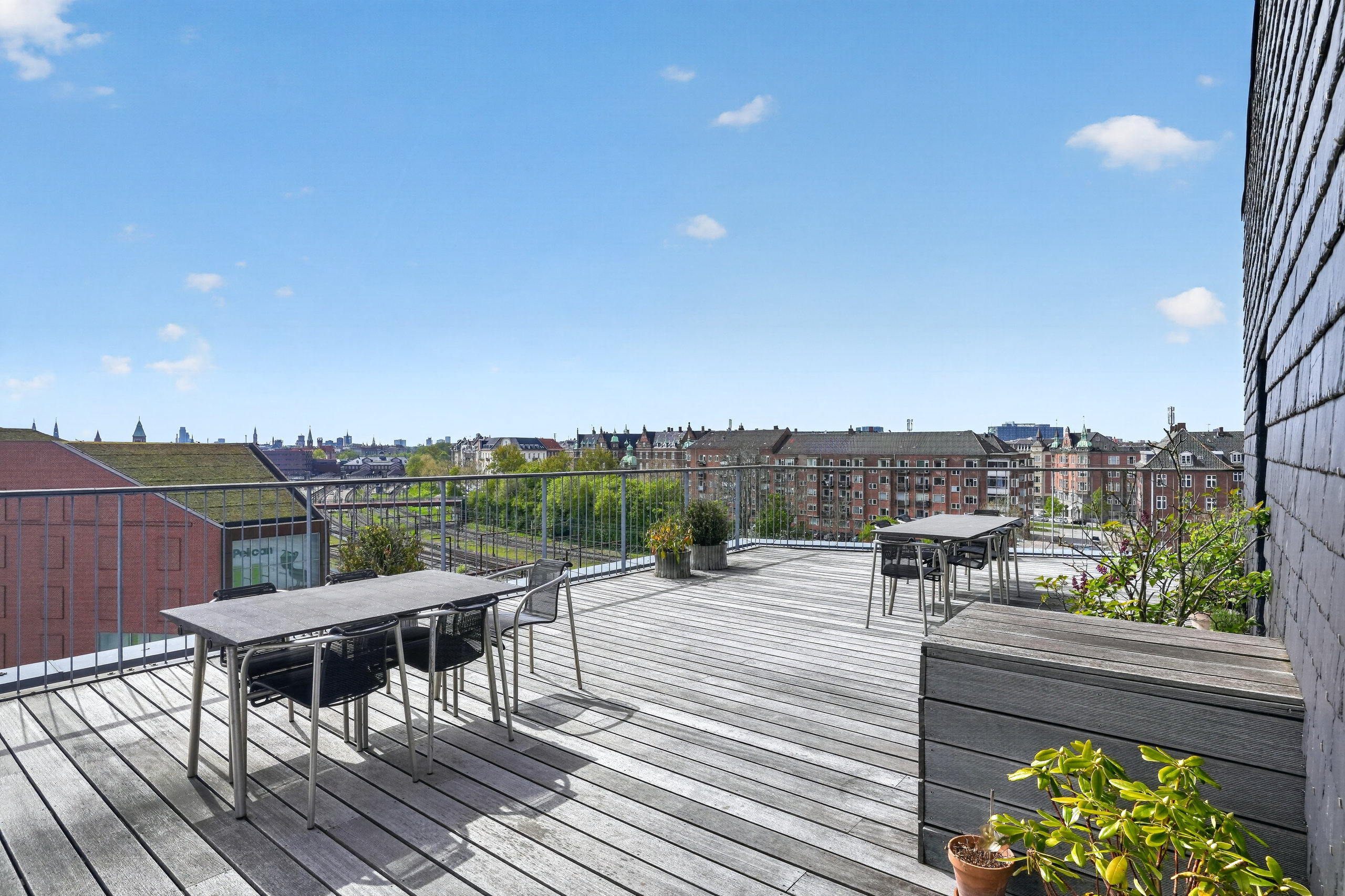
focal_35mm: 19
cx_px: 672
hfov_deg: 86.9
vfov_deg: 64.5
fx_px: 710
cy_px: 448
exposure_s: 1/500
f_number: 8
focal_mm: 19
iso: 400
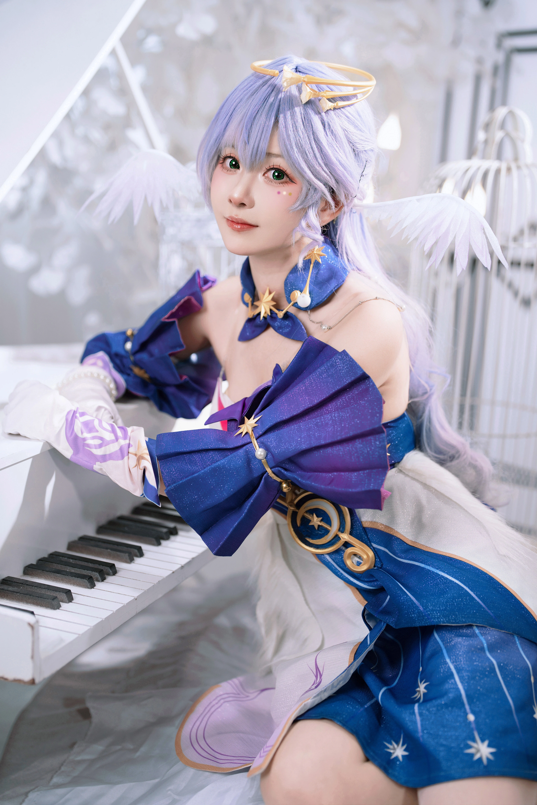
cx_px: 268
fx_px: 1119
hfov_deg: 27.0
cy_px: 402
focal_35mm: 50
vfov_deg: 39.6
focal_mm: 50
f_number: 1.8
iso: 100
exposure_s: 1/400
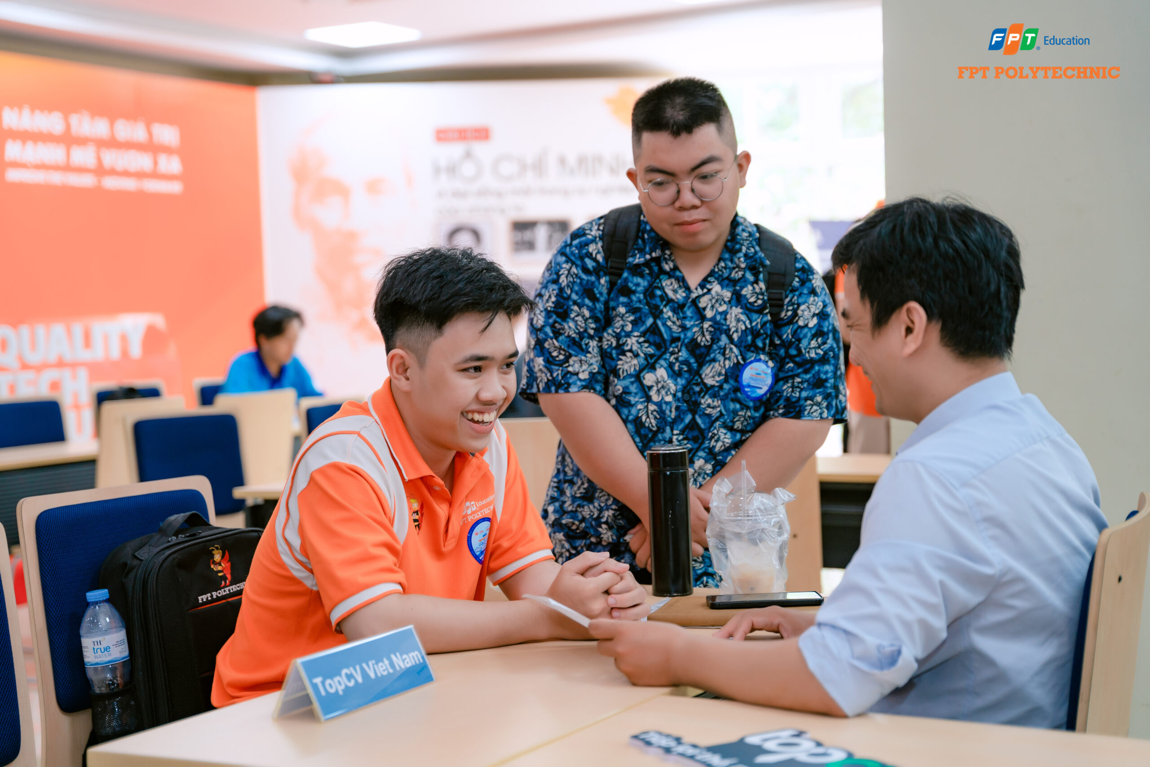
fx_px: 1850
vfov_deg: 23.4
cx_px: 575
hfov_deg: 34.5
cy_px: 384
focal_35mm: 58
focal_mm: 57.9
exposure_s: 1/200
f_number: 2.8
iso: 400
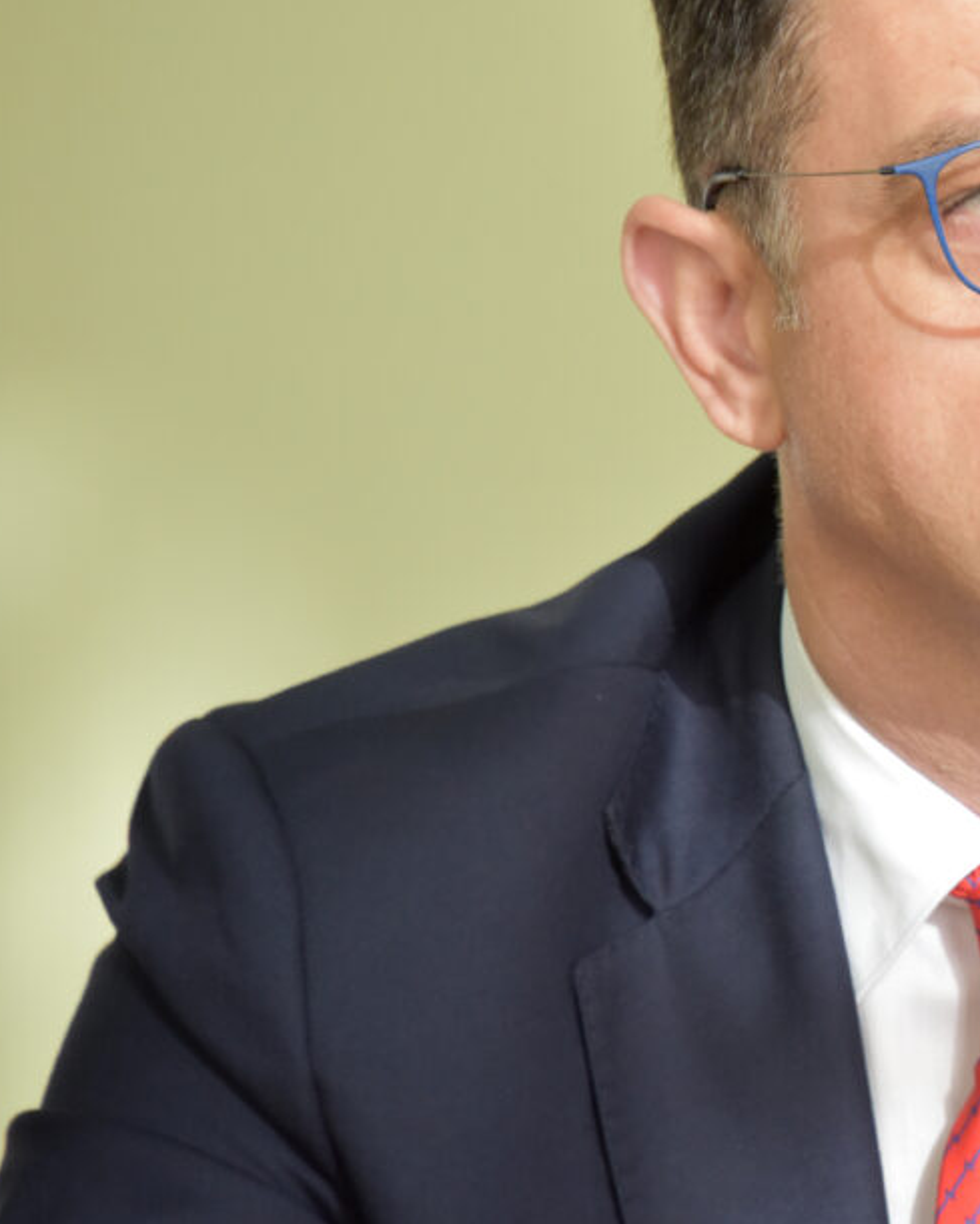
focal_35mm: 590
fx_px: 21385
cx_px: 1204
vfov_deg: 3.3
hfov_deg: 2.6
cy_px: 371
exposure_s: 1/60
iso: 2500
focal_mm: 300
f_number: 5.6
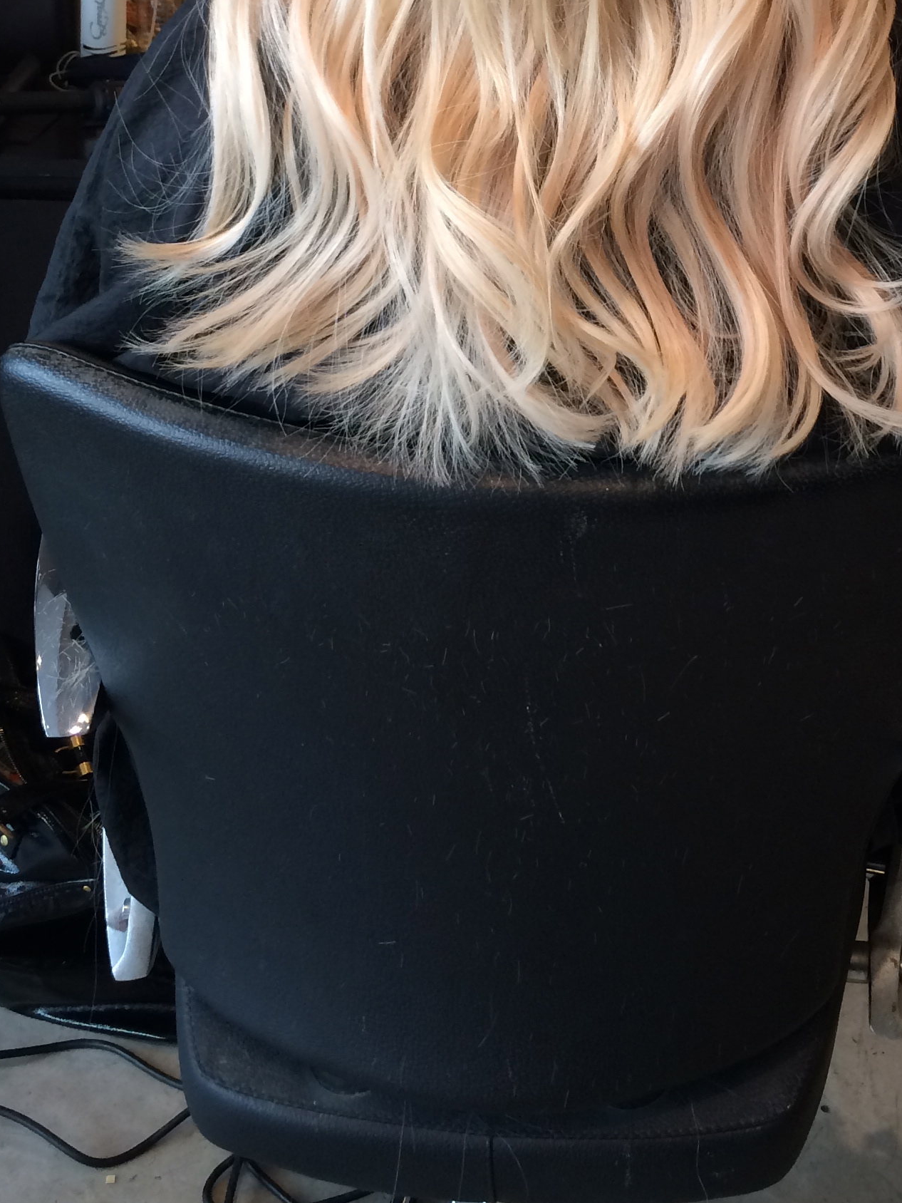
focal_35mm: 58
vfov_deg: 31.8
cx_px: 672
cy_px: 135
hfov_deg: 25.0
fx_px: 2015
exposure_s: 1/40
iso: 50
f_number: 2.2
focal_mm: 4.12
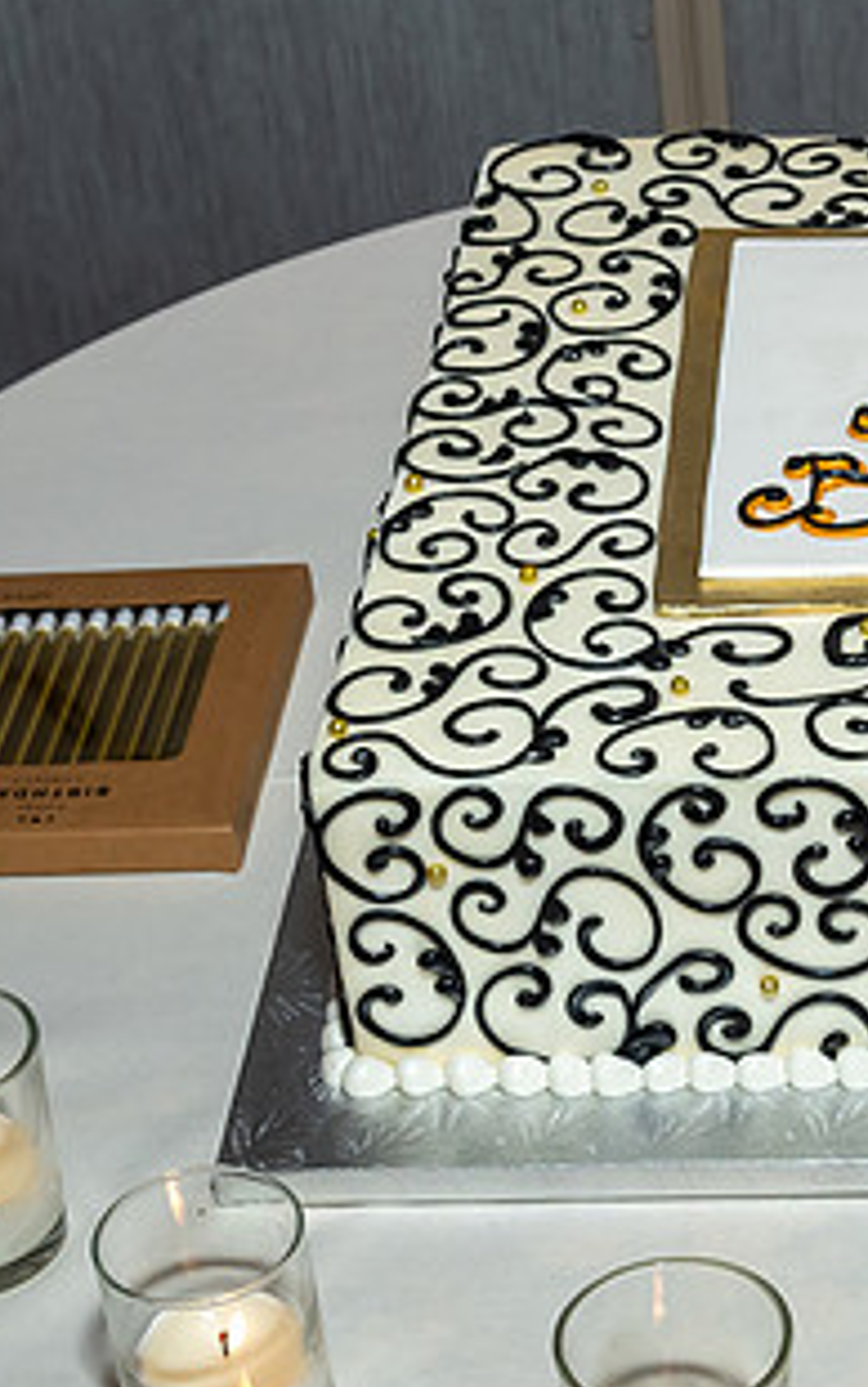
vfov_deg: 21.2
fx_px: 3706
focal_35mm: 98
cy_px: 868
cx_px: 1013
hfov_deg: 13.0
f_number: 6.3
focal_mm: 23
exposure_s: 1/250
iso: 500
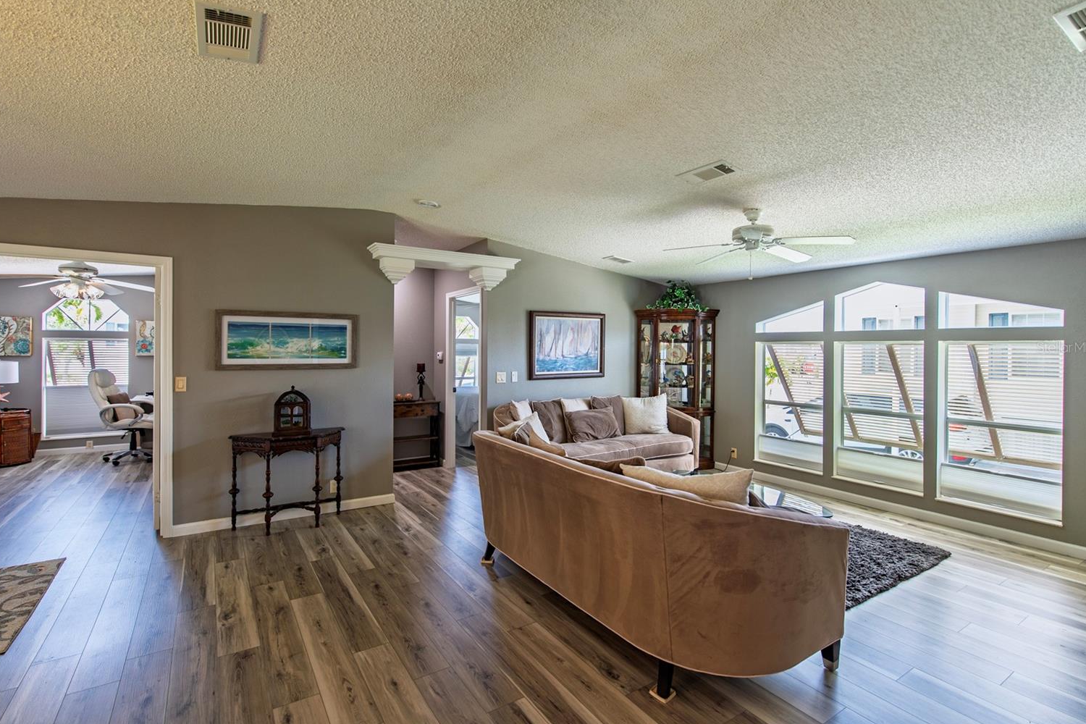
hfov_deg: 96.7
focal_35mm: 16
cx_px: 522
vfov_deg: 73.7
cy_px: 347
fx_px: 483
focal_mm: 15
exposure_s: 1/50
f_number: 3.5
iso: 100
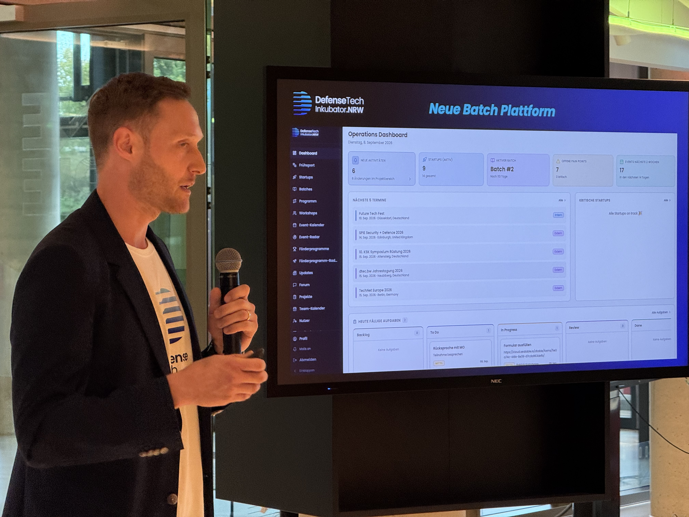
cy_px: 258
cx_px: 344
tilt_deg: -0.8
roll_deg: -0.3
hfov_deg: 16.4
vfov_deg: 12.3
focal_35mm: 120
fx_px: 2388
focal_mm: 15.66
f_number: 2.8
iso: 160
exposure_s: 1/100
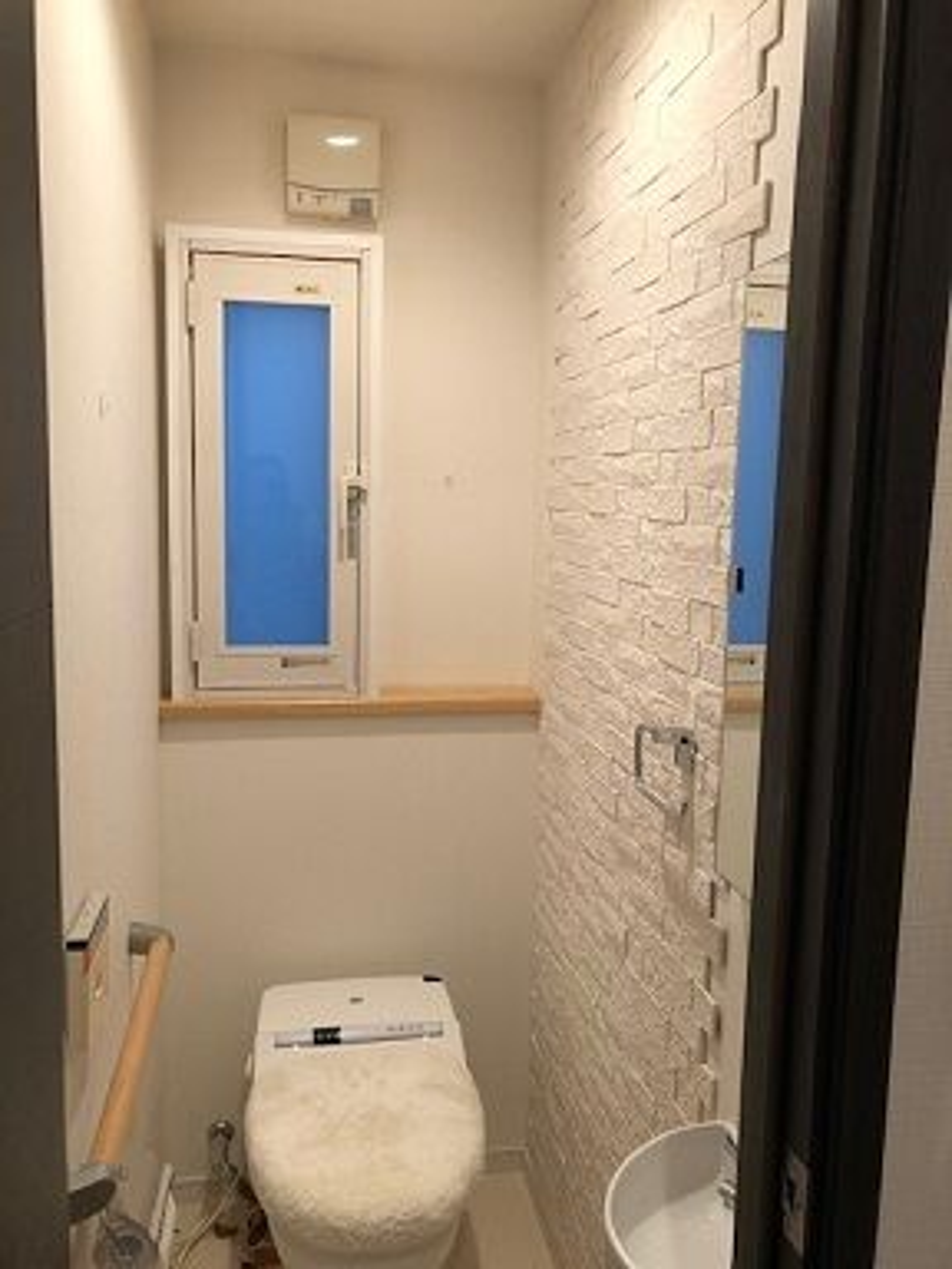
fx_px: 1027
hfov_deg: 49.7
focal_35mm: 28
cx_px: 476
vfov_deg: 63.4
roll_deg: -1.5
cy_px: 634
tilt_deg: -8.6
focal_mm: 4
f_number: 1.8
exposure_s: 1/20
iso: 40
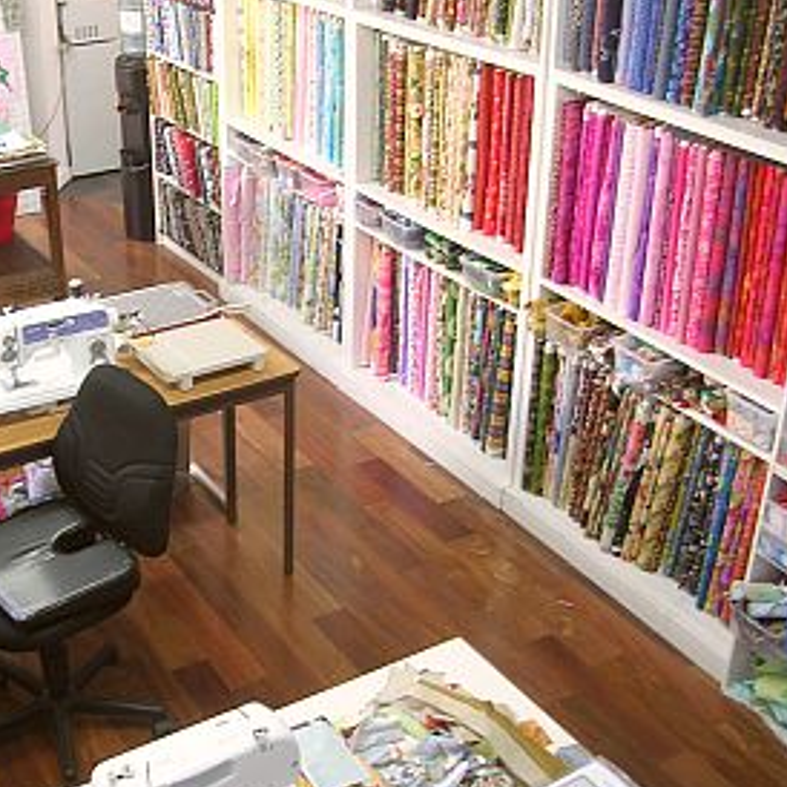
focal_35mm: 49
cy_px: 408
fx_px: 1260
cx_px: 218
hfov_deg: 34.1
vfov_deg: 34.7
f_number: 2.8
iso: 50
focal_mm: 5.8
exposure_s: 1/13
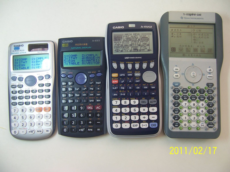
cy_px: 86
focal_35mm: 33
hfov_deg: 55.4
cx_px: 115
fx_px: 219
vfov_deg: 42.9
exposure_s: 1/30
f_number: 3.4
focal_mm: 5.5
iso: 100
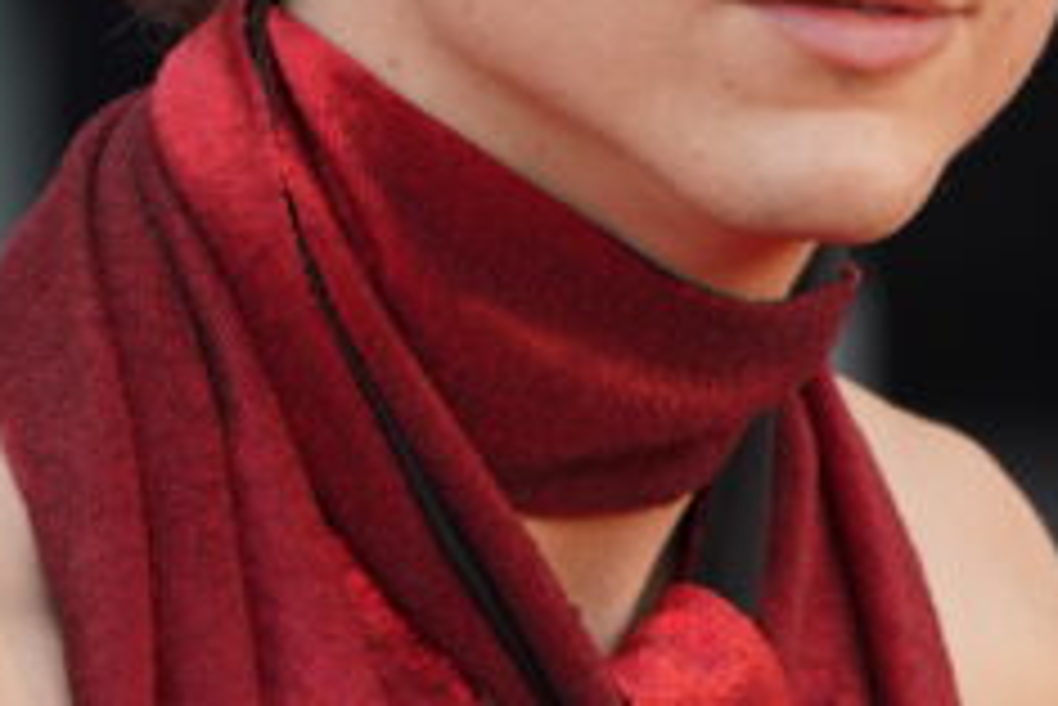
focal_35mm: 1079
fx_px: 31729
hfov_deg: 1.9
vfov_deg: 1.3
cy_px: -263
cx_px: 567
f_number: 5.6
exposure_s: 1/400
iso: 1250
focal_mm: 330
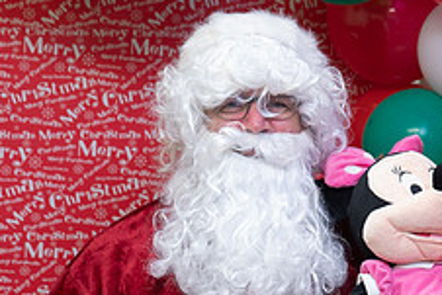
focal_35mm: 123
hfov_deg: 16.4
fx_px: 1511
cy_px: 161
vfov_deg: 11.2
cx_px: 409
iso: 640
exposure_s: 1/30
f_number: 4.5
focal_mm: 48
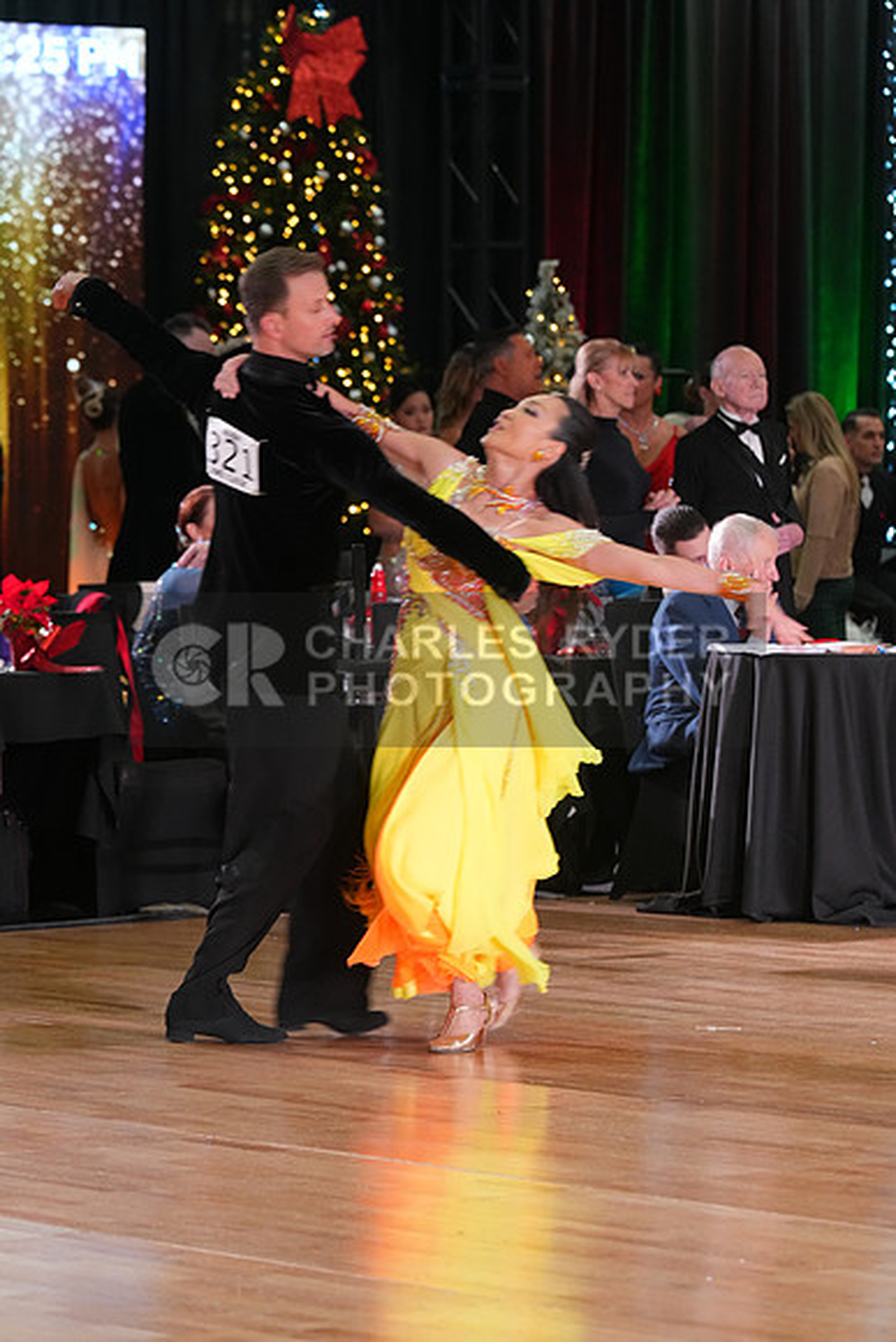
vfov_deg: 12.0
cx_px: 448
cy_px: 671
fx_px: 6380
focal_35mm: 171
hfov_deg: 8.0
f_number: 5.6
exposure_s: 1/200
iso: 3200
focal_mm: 171
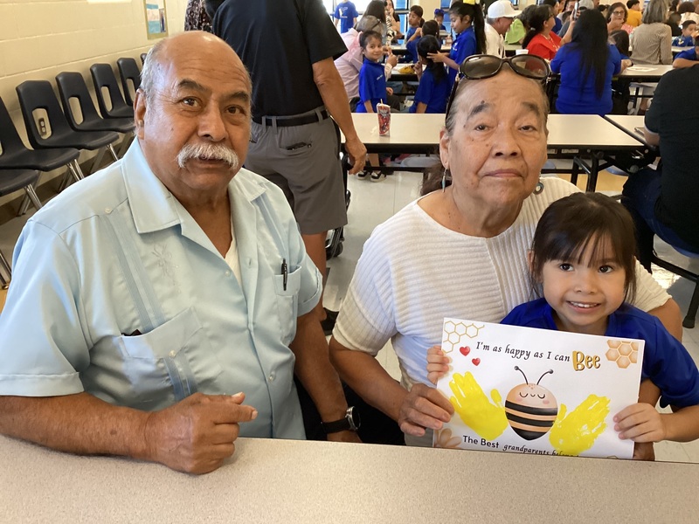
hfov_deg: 58.4
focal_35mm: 31
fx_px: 626
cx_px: 350
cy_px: 262
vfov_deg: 45.4
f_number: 2.4
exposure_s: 1/50
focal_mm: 3.3
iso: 250
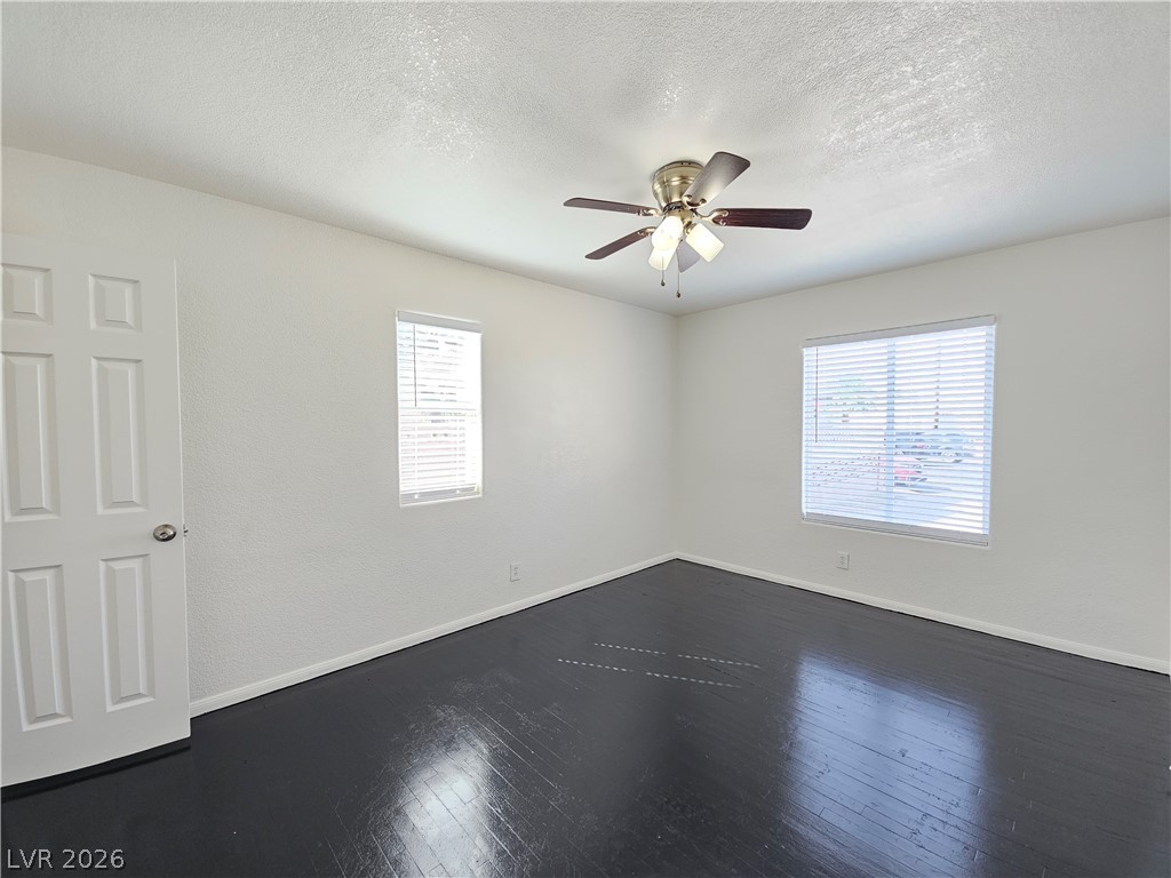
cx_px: 586
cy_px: 439
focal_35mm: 13
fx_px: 440
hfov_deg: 106.2
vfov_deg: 89.9
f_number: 2.2
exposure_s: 1/60
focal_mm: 2.2
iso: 125
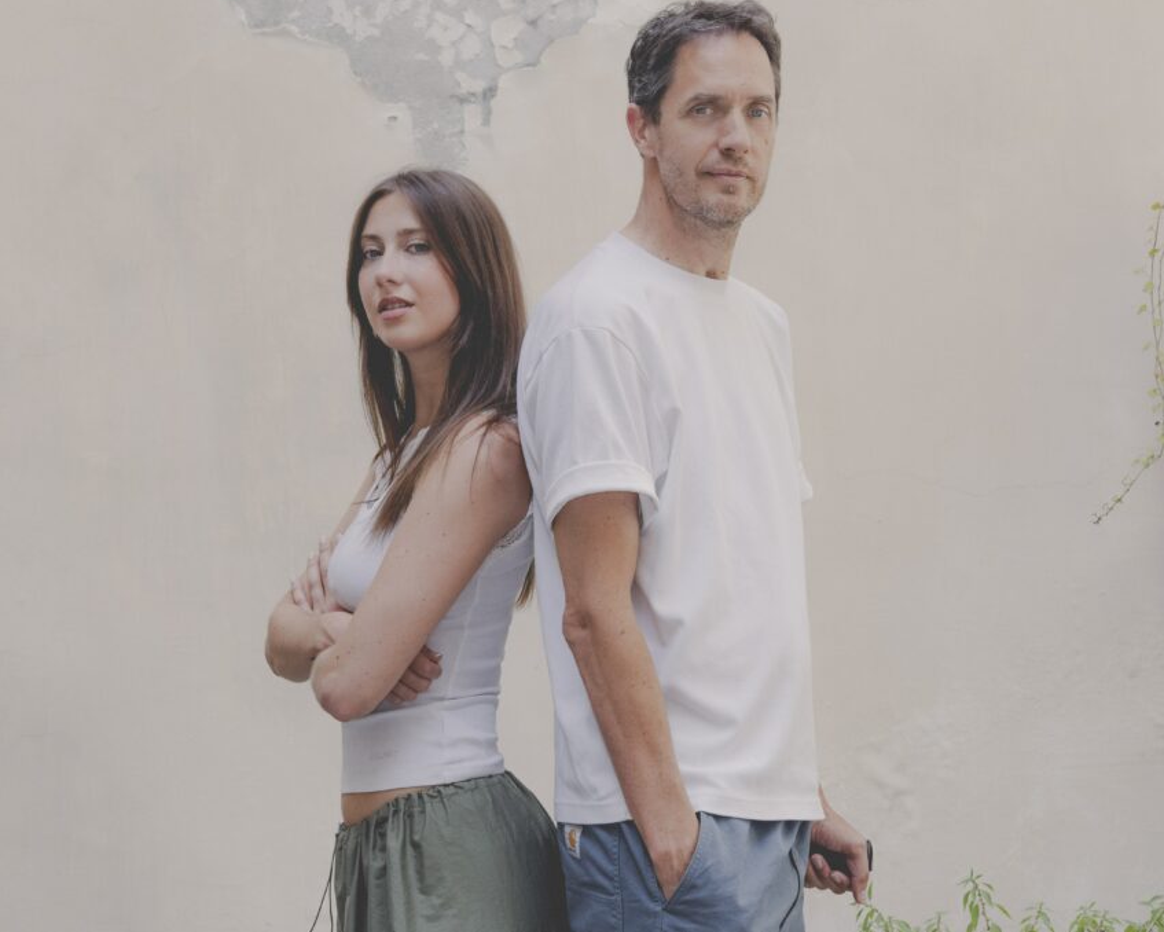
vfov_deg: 16.5
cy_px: 465
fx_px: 3205
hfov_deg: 20.6
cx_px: 592
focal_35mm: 93
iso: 400
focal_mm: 55
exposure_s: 1/125
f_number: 7.1
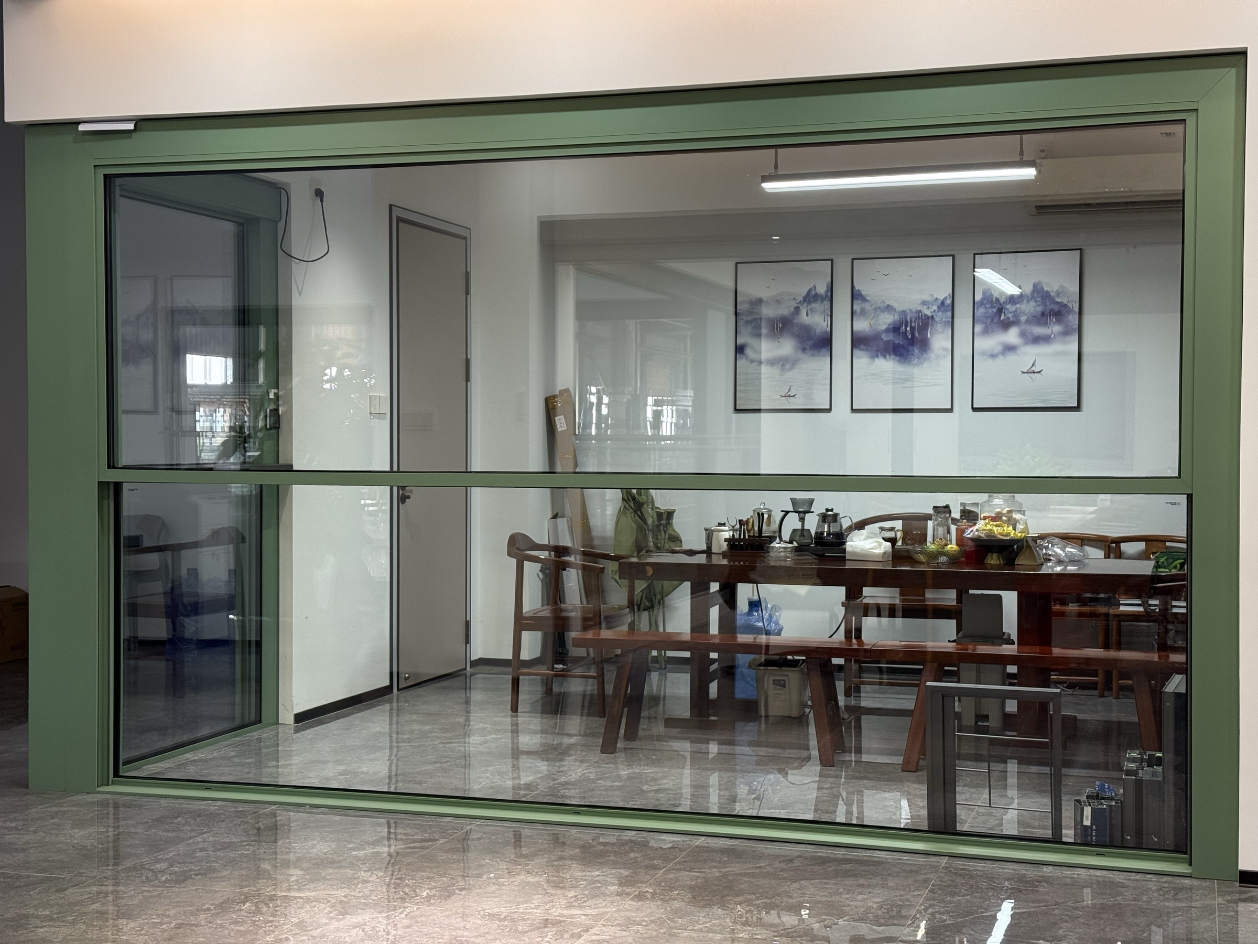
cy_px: 472
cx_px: 629
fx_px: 1744
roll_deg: -0.3
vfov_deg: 30.3
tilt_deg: -1.5
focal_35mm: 48
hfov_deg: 39.7
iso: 125
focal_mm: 6.76
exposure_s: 1/50
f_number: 1.78
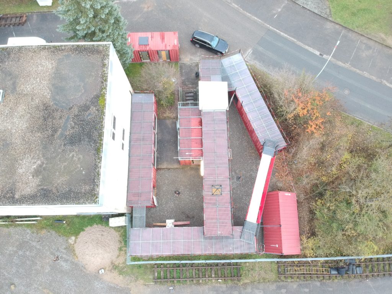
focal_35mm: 25
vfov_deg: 54.9
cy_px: 147
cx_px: 196
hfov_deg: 69.4
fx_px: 283
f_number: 2.6
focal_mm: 4.49
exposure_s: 1/12.5
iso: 438
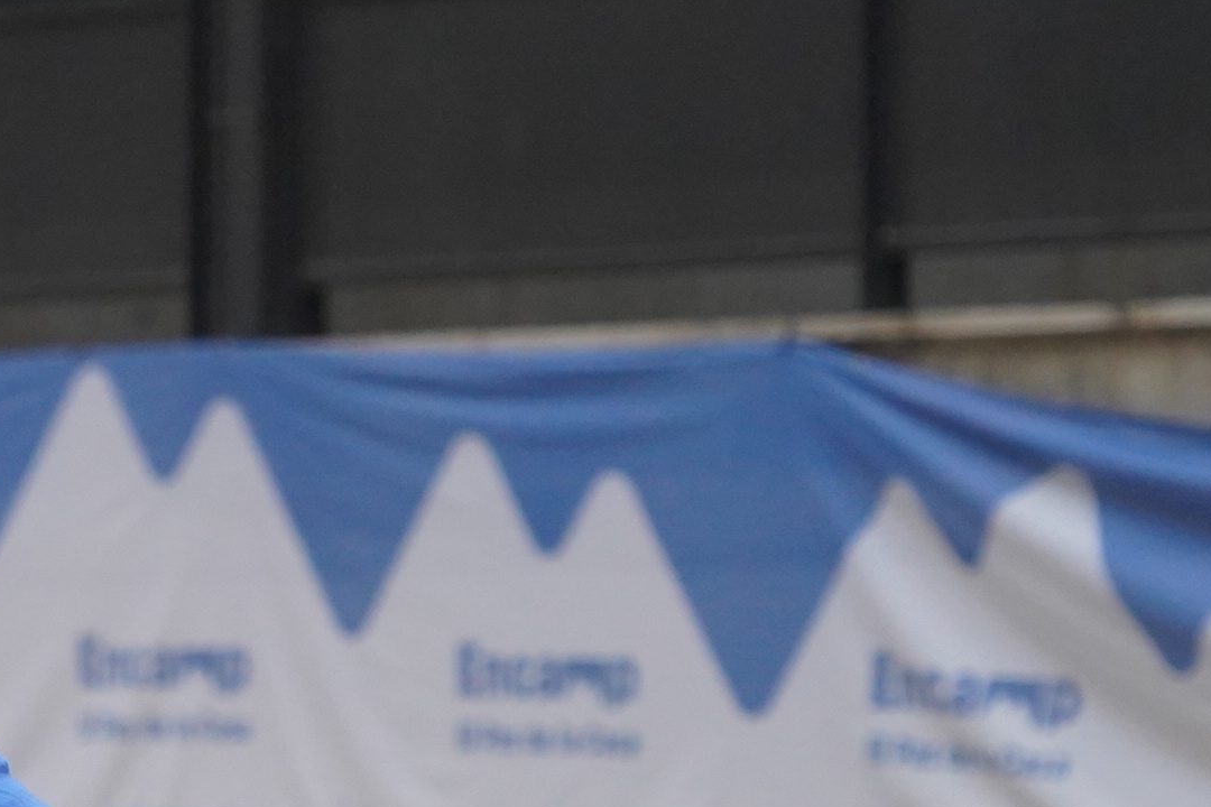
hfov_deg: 5.1
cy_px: 921
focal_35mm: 401
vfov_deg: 3.4
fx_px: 13488
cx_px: -499
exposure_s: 1/2000
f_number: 6.3
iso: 2500
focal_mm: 110
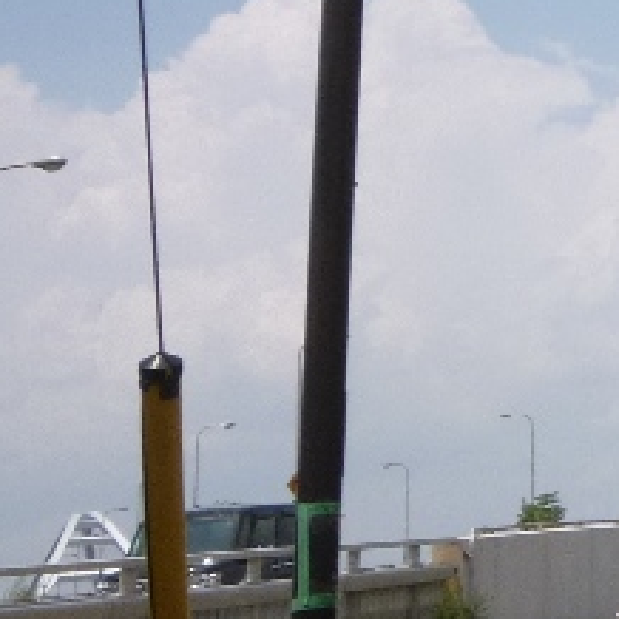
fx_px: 2104
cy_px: 14
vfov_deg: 16.4
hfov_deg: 13.8
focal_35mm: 104
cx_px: 1300
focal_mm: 4.5
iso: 100
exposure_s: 1/800
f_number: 3.9
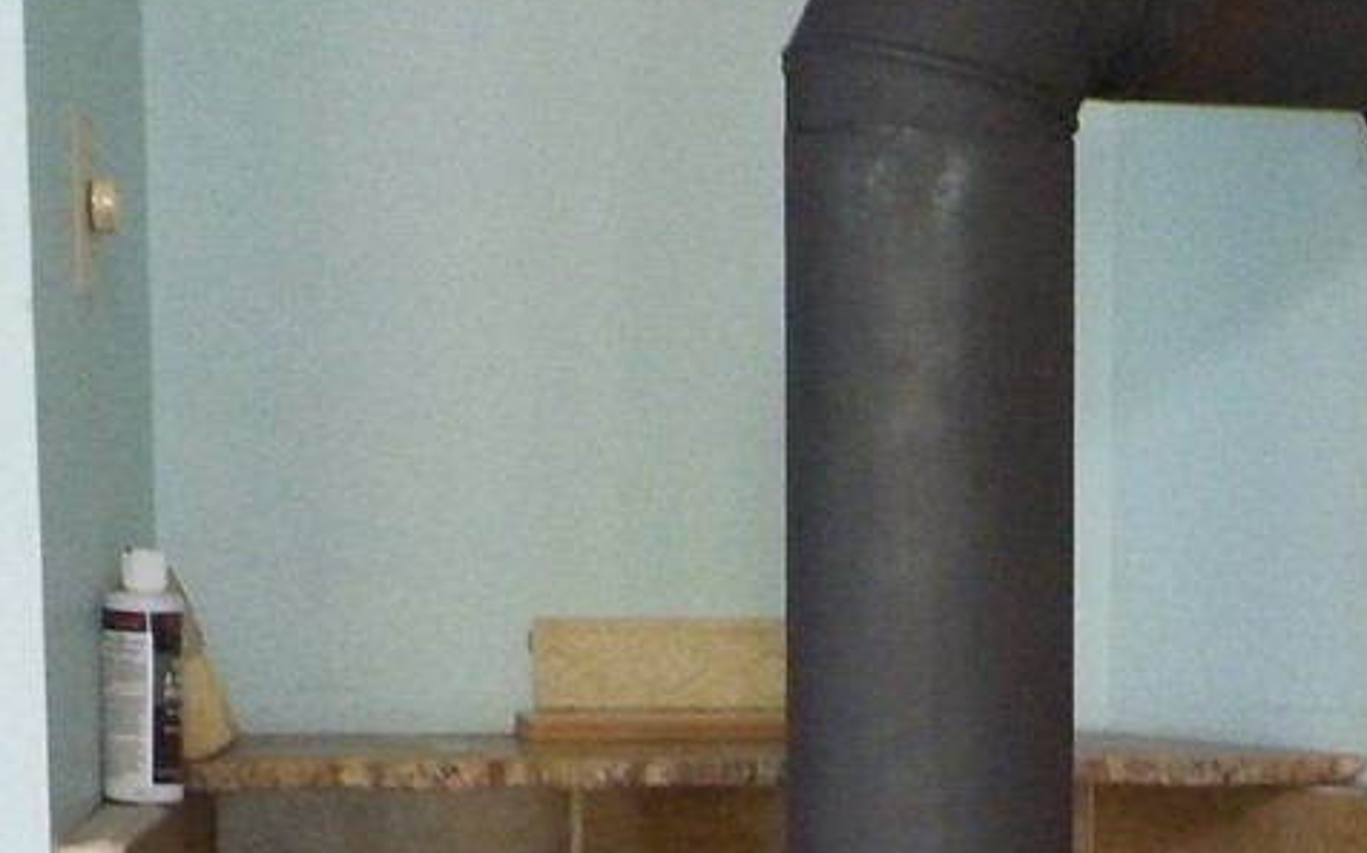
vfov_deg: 11.8
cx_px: 1378
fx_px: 3984
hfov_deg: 18.9
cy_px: 1178
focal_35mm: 107
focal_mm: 4.1
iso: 280
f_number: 3.3
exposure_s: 1/30
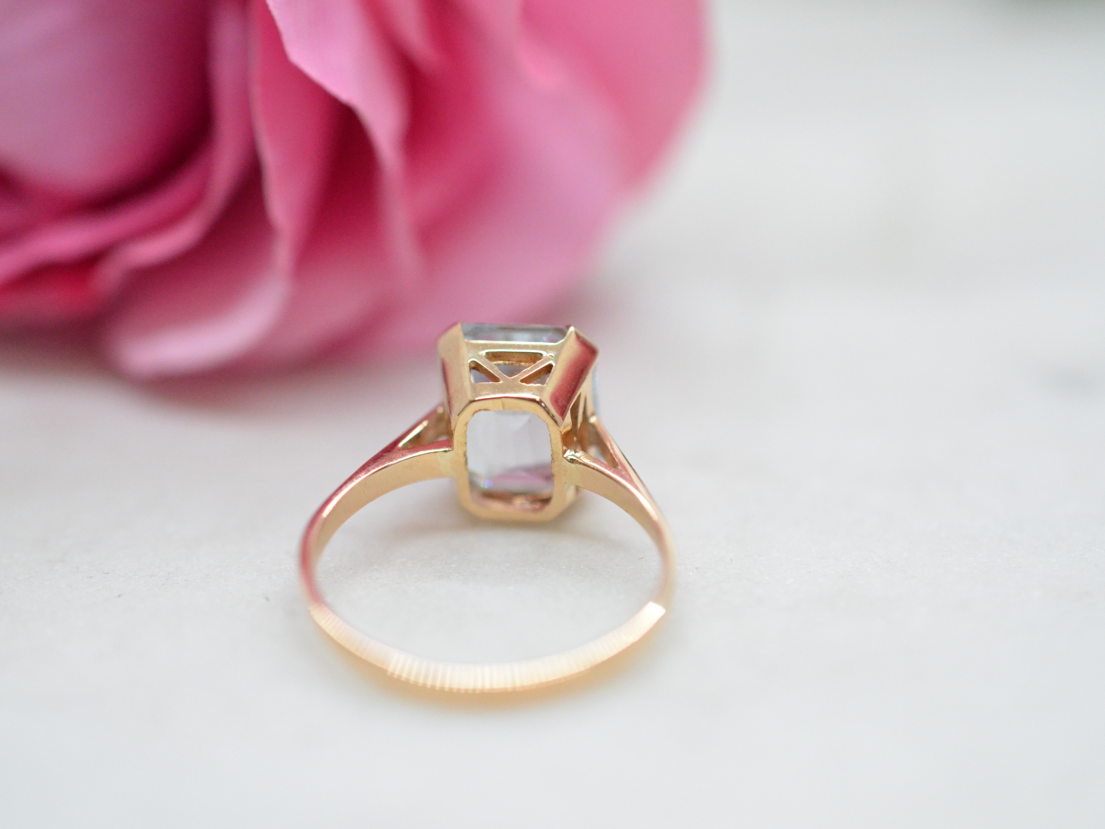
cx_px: 531
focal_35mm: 66
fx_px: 2107
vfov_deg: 22.3
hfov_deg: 29.4
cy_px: 415
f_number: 4
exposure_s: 1/2000
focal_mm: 40
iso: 3200
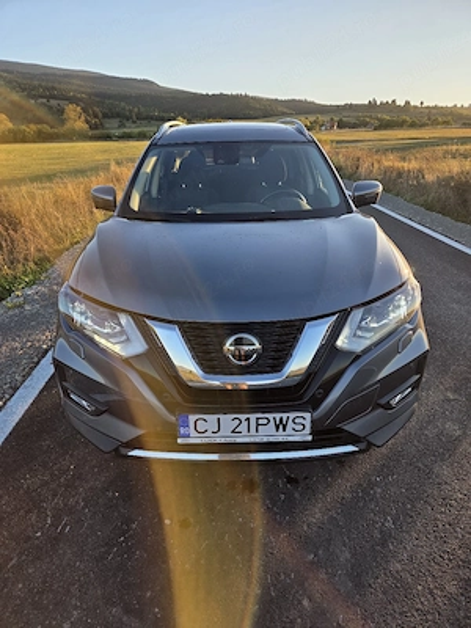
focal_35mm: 23
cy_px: 314
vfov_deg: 73.9
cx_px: 236
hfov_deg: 58.9
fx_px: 417
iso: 80
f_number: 1.8
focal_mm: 5.4
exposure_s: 1/1250
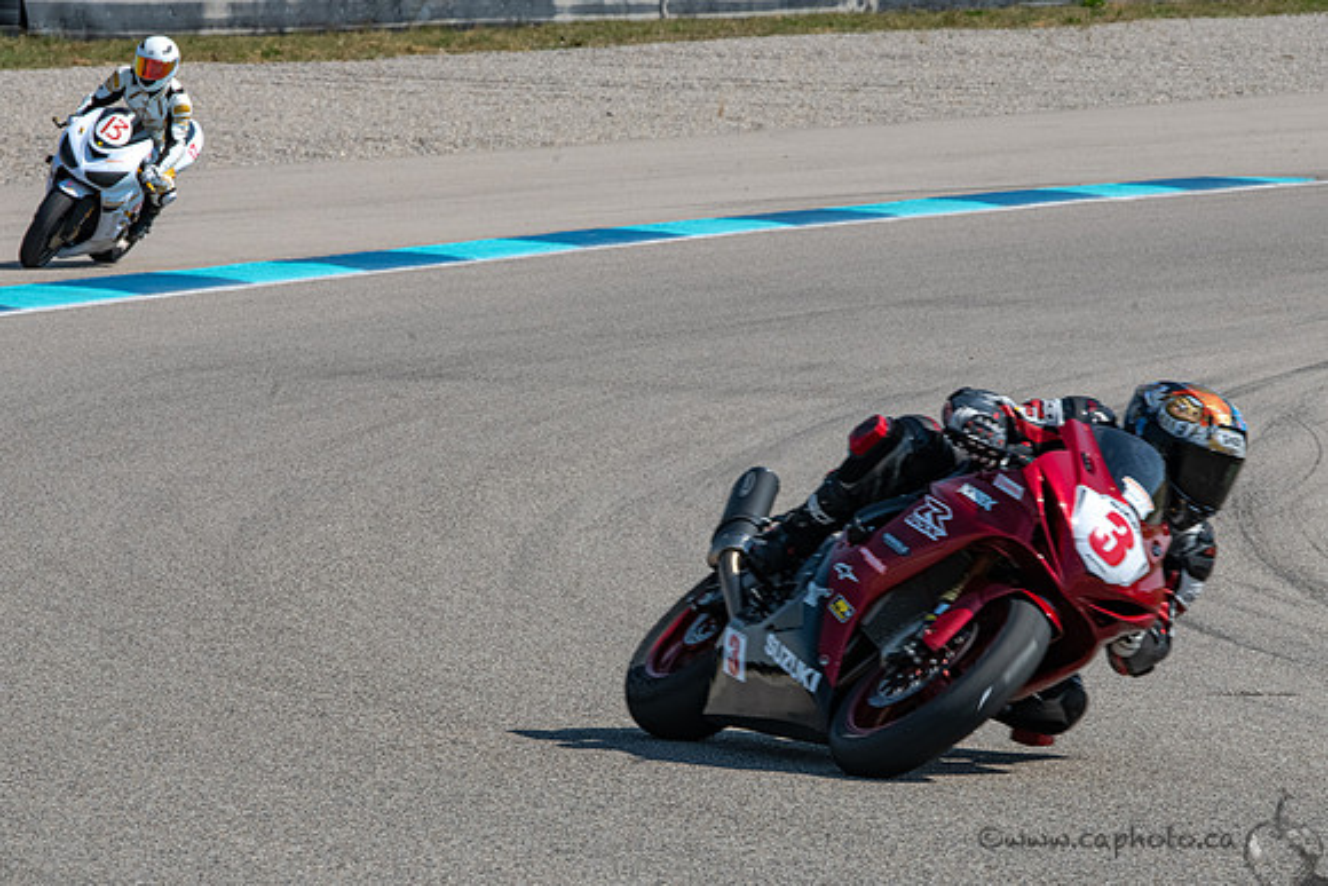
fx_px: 10531
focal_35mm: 285
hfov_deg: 7.2
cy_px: 632
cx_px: 642
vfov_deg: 4.8
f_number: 16
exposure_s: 1/800
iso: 640
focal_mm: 200
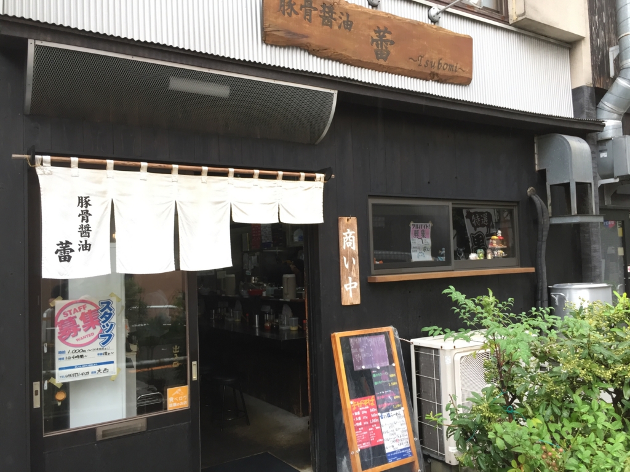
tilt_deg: +3.1
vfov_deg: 48.2
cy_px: 236
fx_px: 528
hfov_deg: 61.7
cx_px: 315
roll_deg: +2.0
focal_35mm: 29
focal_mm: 4.15
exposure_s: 1/40
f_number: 2.2
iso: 32
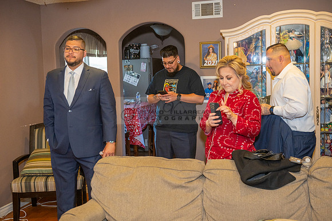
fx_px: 387
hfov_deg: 46.4
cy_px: 110
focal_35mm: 42
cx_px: 166
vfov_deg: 31.9
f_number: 4
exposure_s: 1/160
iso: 640
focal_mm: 42
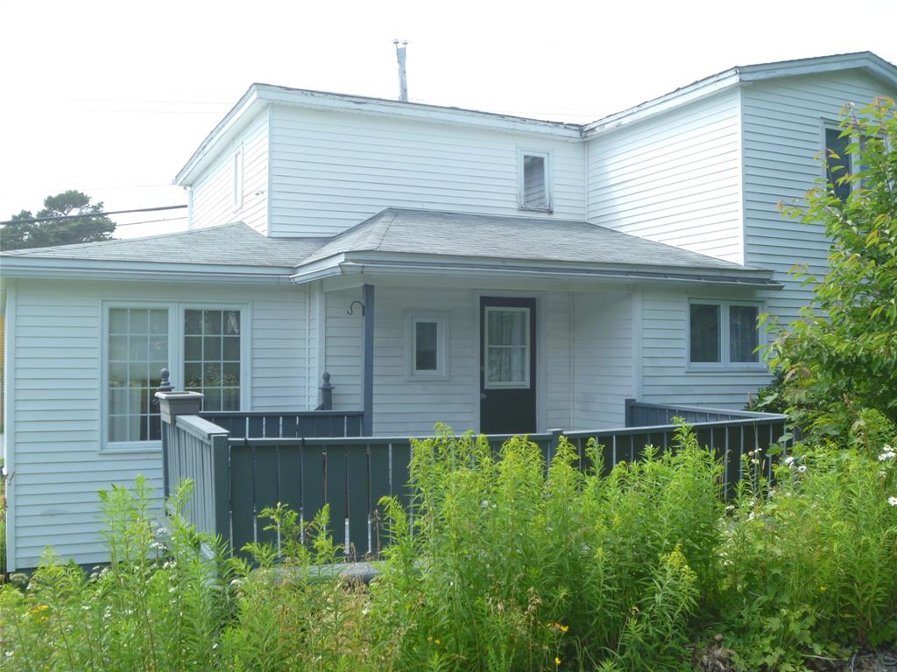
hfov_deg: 52.6
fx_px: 907
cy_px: 336
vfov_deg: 40.7
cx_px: 448
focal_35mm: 35
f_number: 3.5
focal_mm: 6.3
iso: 80
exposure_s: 1/250
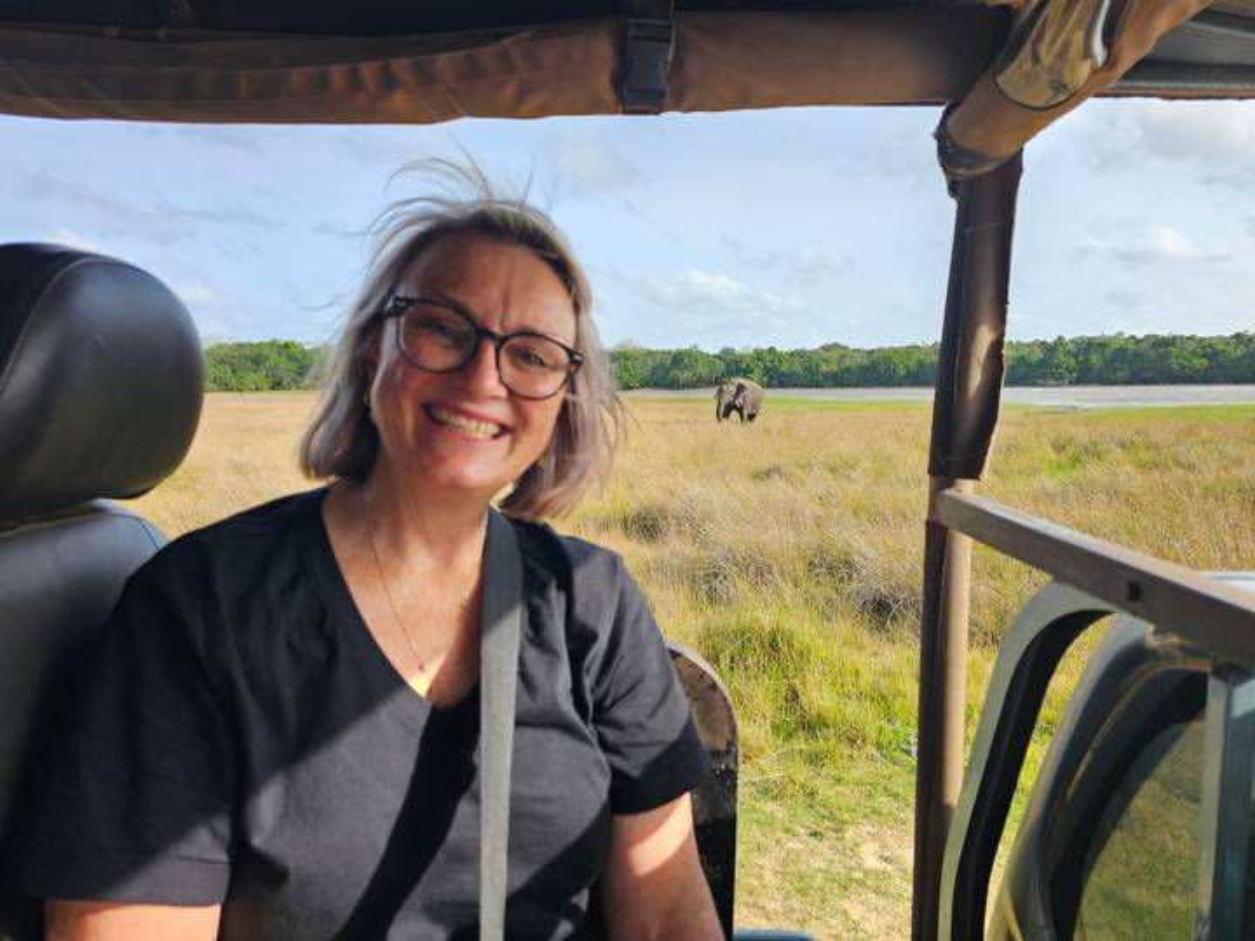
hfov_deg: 73.9
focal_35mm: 23
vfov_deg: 58.9
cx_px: 628
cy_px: 470
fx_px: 834
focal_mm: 6.3
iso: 10
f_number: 1.7
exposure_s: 1/181
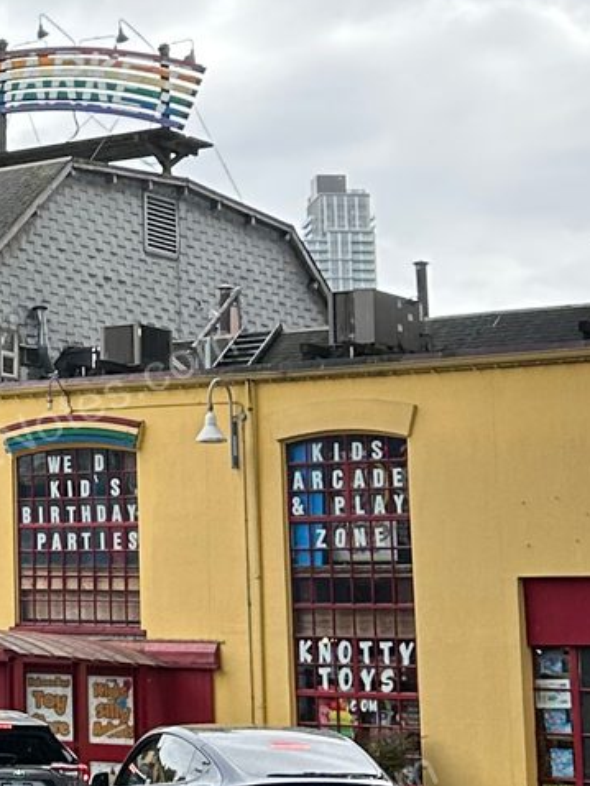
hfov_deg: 12.4
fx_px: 2429
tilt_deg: +11.7
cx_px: -531
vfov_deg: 18.2
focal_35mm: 107
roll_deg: +0.5
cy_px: 183
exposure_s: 1/1587
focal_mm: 6.86
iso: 80
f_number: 1.78
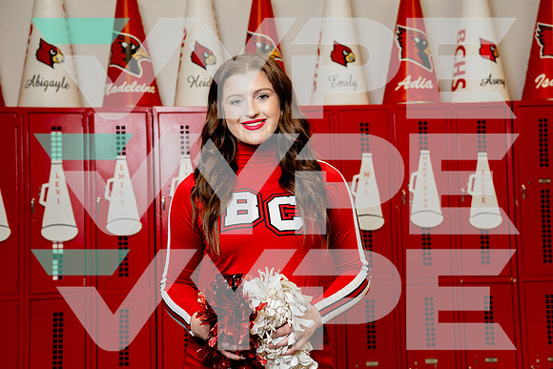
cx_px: 276
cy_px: 184
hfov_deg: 39.6
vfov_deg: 27.0
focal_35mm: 50
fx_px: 768
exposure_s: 1/250
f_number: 4
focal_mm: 50
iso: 800
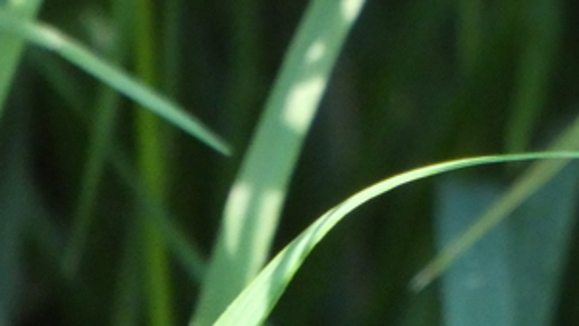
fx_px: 37013
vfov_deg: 0.5
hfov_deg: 0.9
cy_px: -243
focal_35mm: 2410
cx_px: 765
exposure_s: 1/100
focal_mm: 139.4
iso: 800
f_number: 5.6
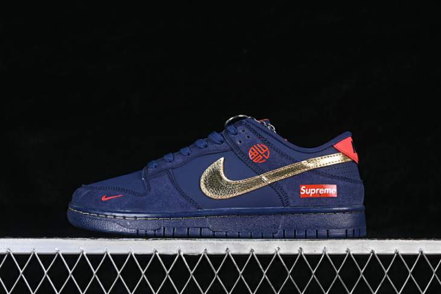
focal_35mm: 75
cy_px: 147
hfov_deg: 27.0
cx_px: 220
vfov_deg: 18.2
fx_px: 918
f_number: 6.3
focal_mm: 50
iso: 160
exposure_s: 1/60
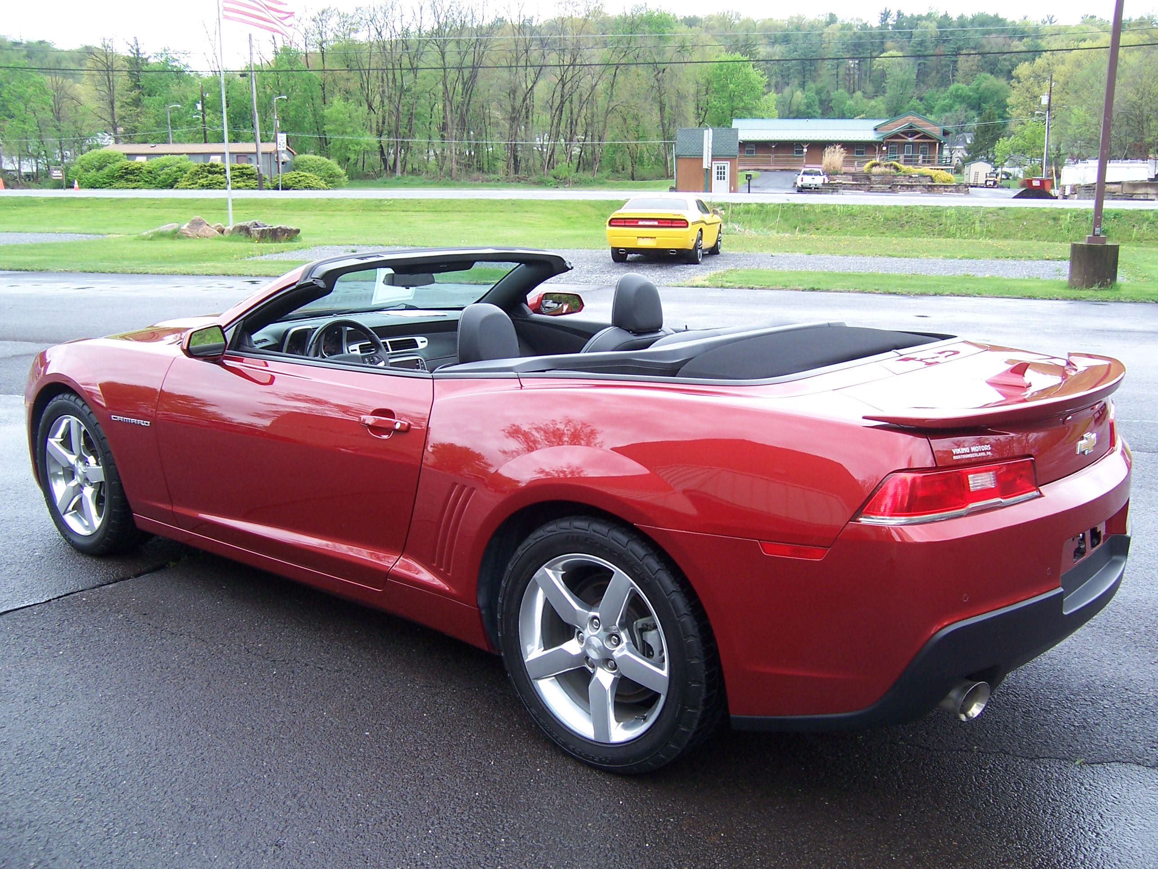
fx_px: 1104
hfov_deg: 55.4
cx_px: 579
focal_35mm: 33
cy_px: 434
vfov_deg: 42.9
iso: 80
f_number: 3.4
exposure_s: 1/125
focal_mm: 5.5
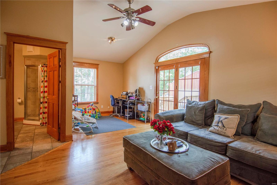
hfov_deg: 90.0
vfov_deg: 67.4
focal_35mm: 18
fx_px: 138
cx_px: 138
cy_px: 92
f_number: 4.5
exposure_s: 1/80
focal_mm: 12
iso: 800
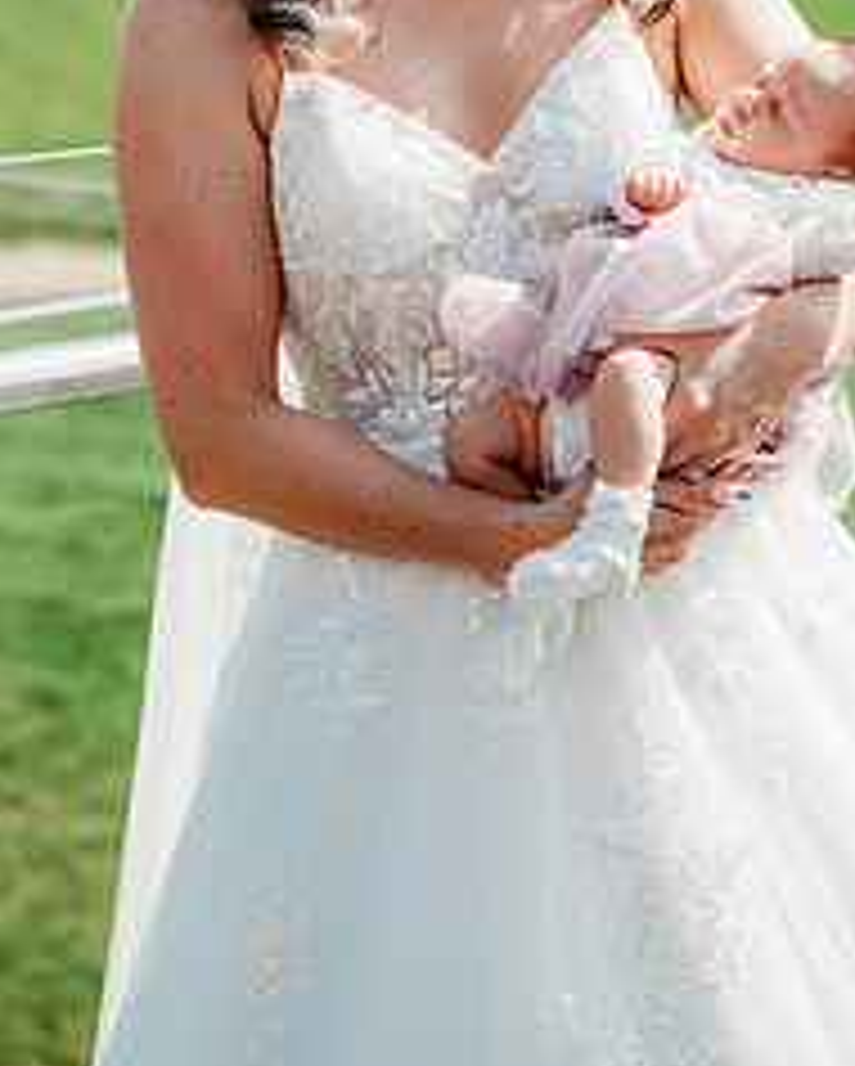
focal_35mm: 151
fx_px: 4770
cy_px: 135
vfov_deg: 12.7
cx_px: 452
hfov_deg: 10.2
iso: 100
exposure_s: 1/800
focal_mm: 85
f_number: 4
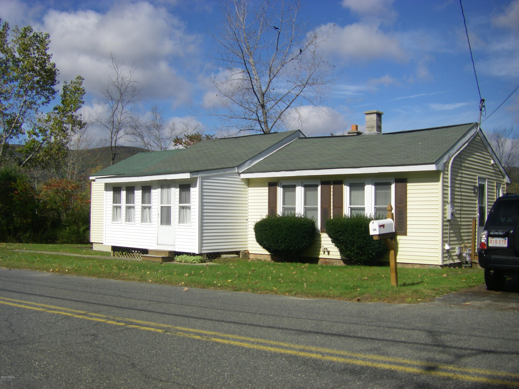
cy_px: 194
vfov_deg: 37.7
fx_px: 570
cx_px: 260
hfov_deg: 49.0
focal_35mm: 38
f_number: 7
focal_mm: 6.3
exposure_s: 1/320
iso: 64
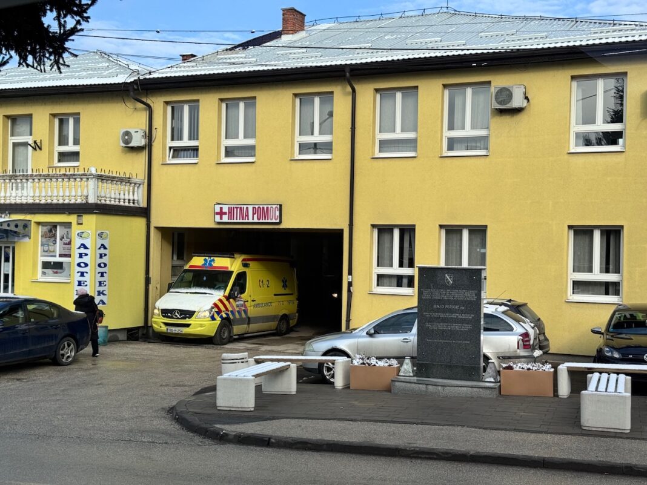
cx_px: 324
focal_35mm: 48
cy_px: 242
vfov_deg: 30.3
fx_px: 897
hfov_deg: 39.7
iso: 64
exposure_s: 1/2513
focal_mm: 6.76
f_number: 1.78
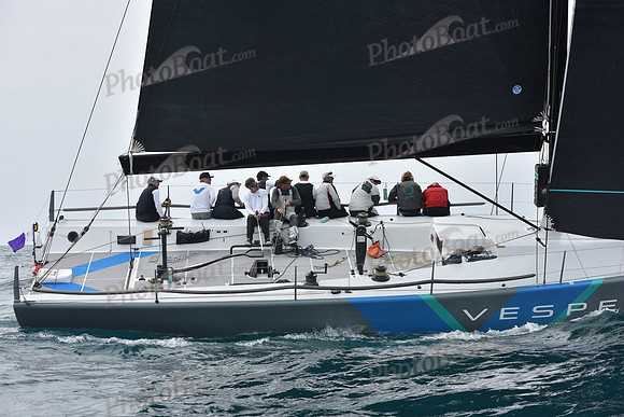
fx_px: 1214
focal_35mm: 70
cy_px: 208
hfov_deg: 28.8
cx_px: 312
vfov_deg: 19.5
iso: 250
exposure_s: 1/800
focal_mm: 70
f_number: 8
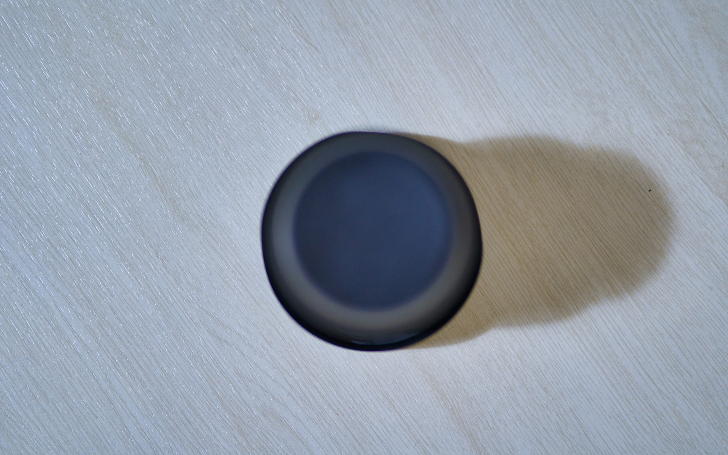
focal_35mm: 87
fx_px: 1726
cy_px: 221
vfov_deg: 15.0
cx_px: 363
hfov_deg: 23.8
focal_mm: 85
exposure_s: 1/50
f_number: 1.8
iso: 800
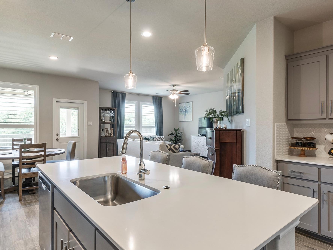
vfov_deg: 66.0
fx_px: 192
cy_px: 126
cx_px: 165
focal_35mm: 20
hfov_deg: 81.7
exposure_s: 1/15
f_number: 8
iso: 100
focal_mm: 12
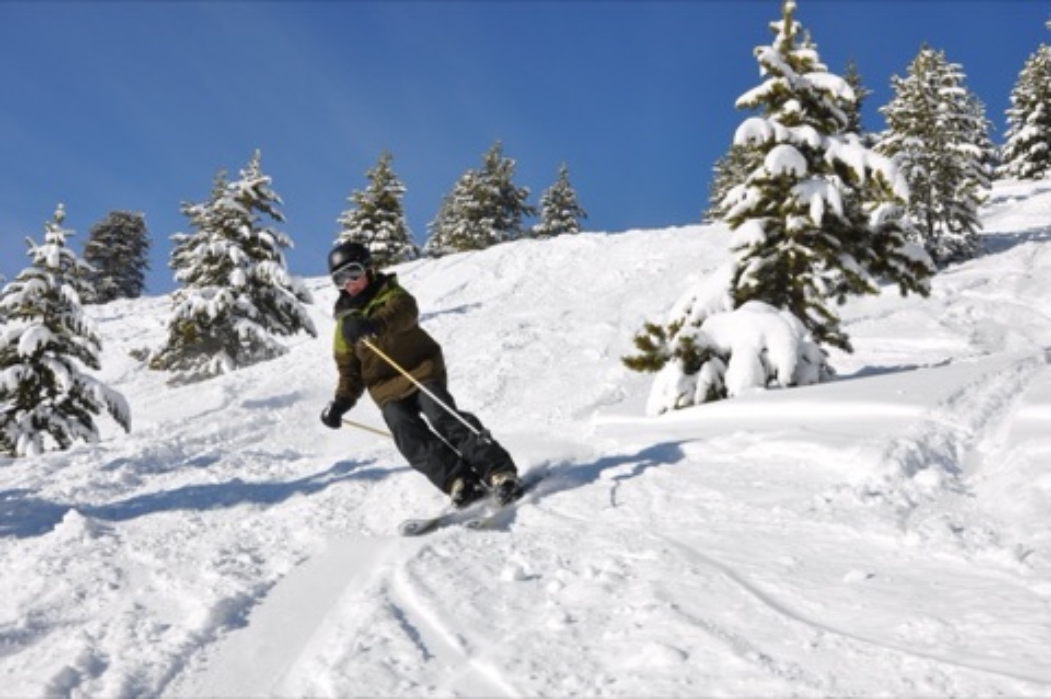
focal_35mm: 42
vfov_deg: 31.8
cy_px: 350
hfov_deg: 46.4
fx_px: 1225
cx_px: 526
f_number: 11
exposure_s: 1/500
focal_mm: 28
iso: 200
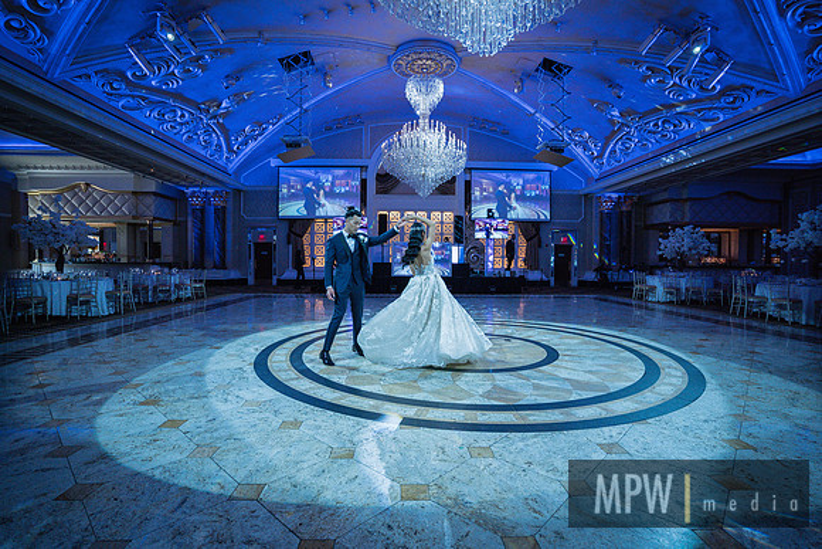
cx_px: 411
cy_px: 274
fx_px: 388
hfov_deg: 93.3
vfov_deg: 70.5
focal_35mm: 17
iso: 640
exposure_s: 1/250
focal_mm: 17
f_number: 2.8
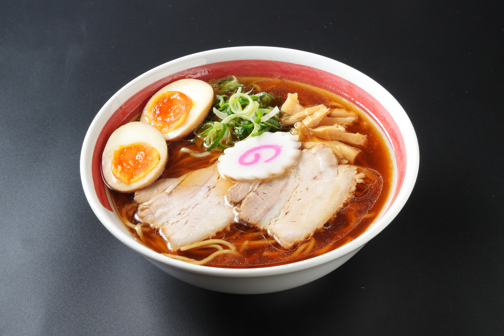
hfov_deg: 28.1
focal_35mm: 72
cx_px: 252
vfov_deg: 18.9
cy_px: 168
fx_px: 1008
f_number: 16
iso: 400
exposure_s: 1/250
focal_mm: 72
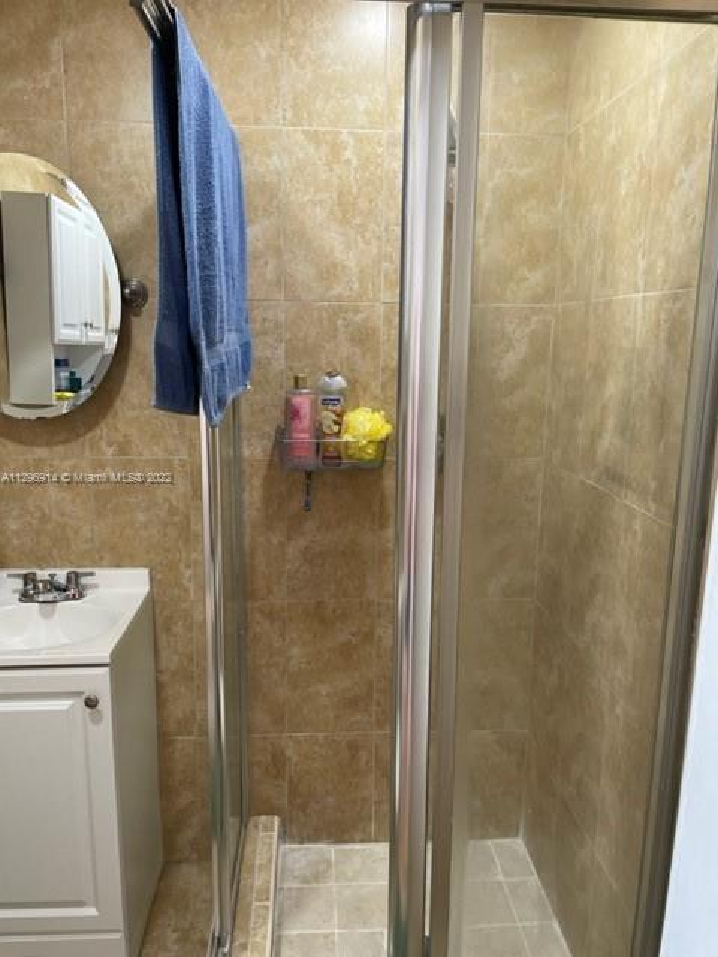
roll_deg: +0.2
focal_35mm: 26
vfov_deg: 67.3
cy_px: 478
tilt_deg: -11.6
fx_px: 719
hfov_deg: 53.1
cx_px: 359
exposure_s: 1/60
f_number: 1.6
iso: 80
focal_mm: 4.2
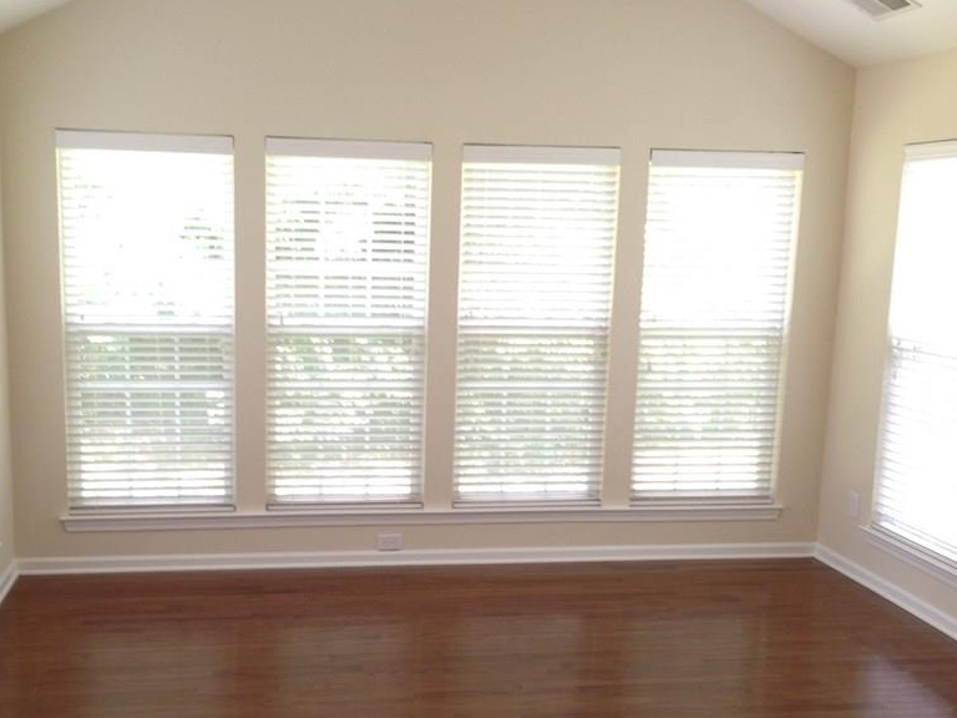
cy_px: 424
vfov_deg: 32.8
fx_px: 1216
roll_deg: +0.5
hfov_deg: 42.9
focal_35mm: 44
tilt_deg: -8.2
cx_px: 424
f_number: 2.4
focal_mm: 4.12
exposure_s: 1/20
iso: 50
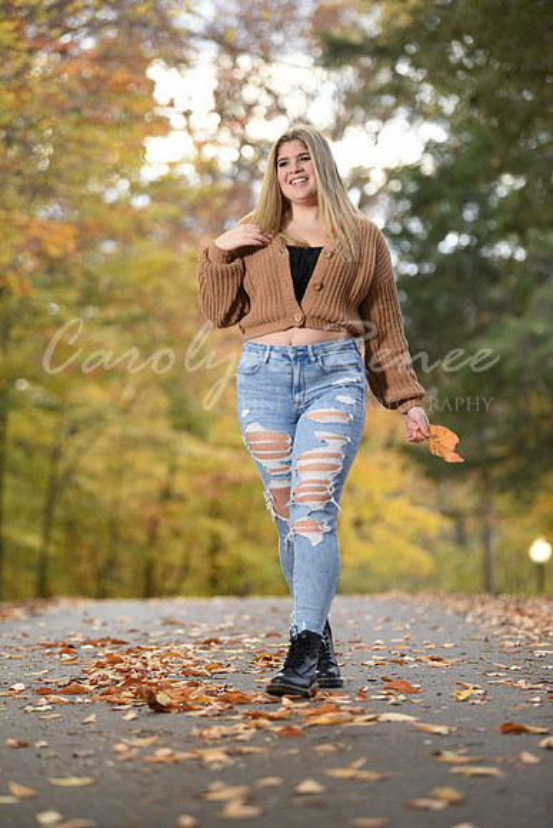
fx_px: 2878
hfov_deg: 11.0
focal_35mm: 125
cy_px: 414
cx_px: 276
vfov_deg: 16.4
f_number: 2.8
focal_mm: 125
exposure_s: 1/100
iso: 160
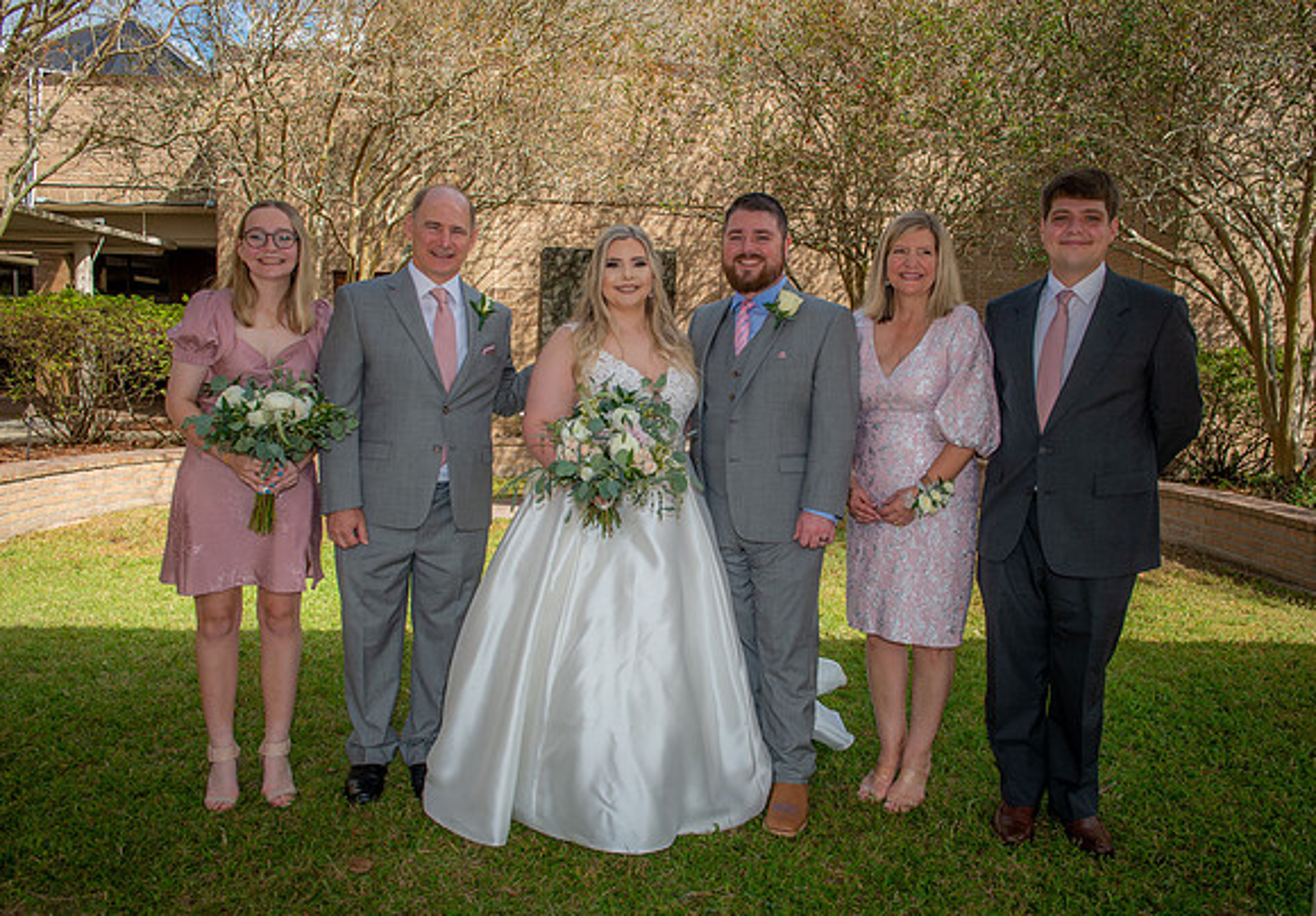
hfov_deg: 63.1
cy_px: 458
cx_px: 689
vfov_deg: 46.3
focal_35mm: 29
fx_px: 1071
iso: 125
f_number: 6.3
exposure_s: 1/200
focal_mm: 28
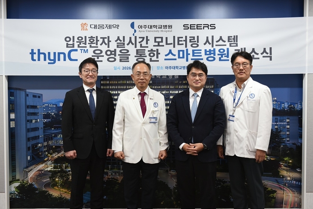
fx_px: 383
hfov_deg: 44.5
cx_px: 156
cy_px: 104
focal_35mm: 44
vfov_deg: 30.5
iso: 1250
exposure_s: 1/125
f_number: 5.6
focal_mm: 44
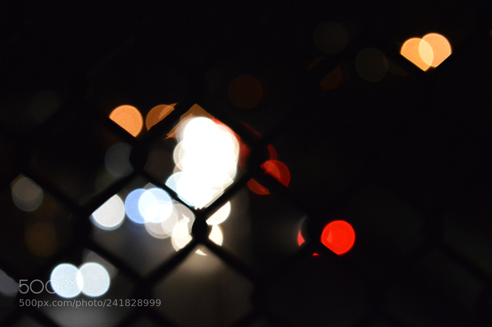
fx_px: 1127
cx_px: 246
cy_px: 164
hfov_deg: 24.6
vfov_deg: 16.5
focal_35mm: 82
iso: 3200
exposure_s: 1/30
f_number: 5.6
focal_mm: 55
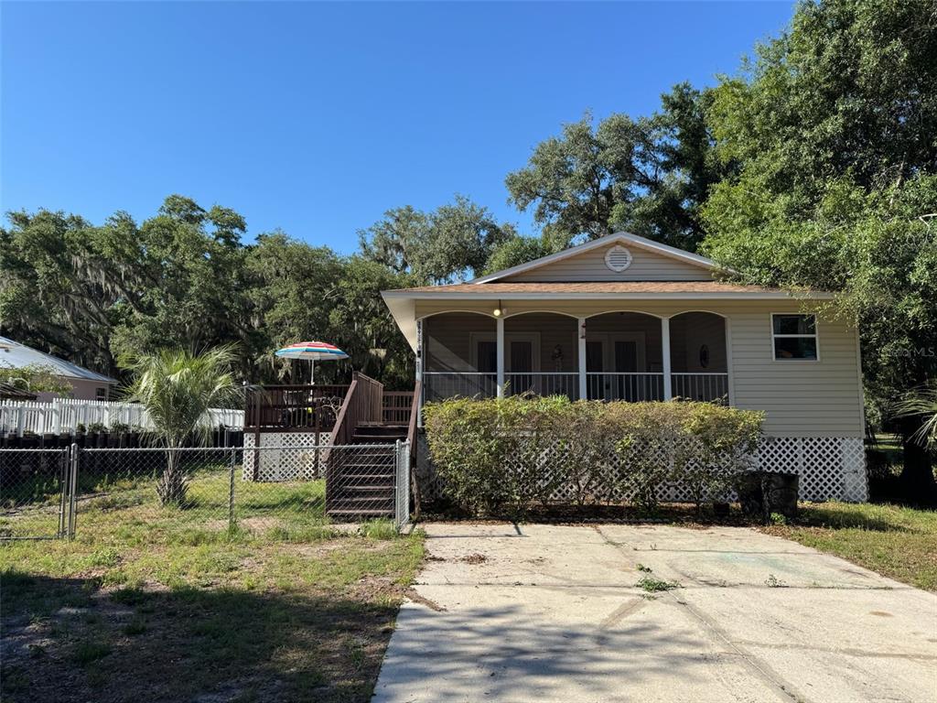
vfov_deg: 56.8
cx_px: 468
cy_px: 352
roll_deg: -0.2
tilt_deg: +4.7
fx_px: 650
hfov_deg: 71.6
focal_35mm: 24
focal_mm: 6.76
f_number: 1.78
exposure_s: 1/2833
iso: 80
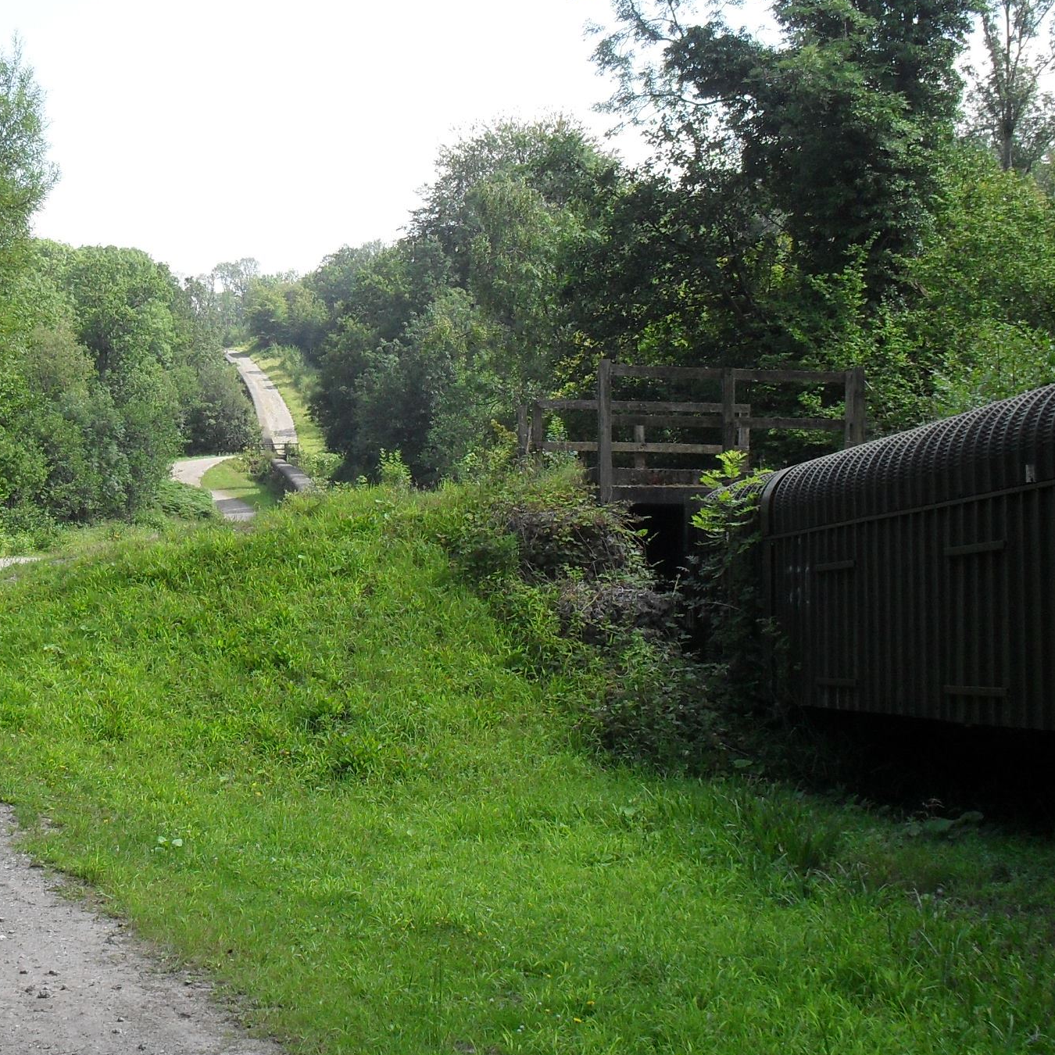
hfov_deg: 30.8
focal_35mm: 55
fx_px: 1896
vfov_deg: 31.1
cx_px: 341
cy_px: 532
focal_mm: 6.3
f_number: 3.2
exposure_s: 1/500
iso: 100
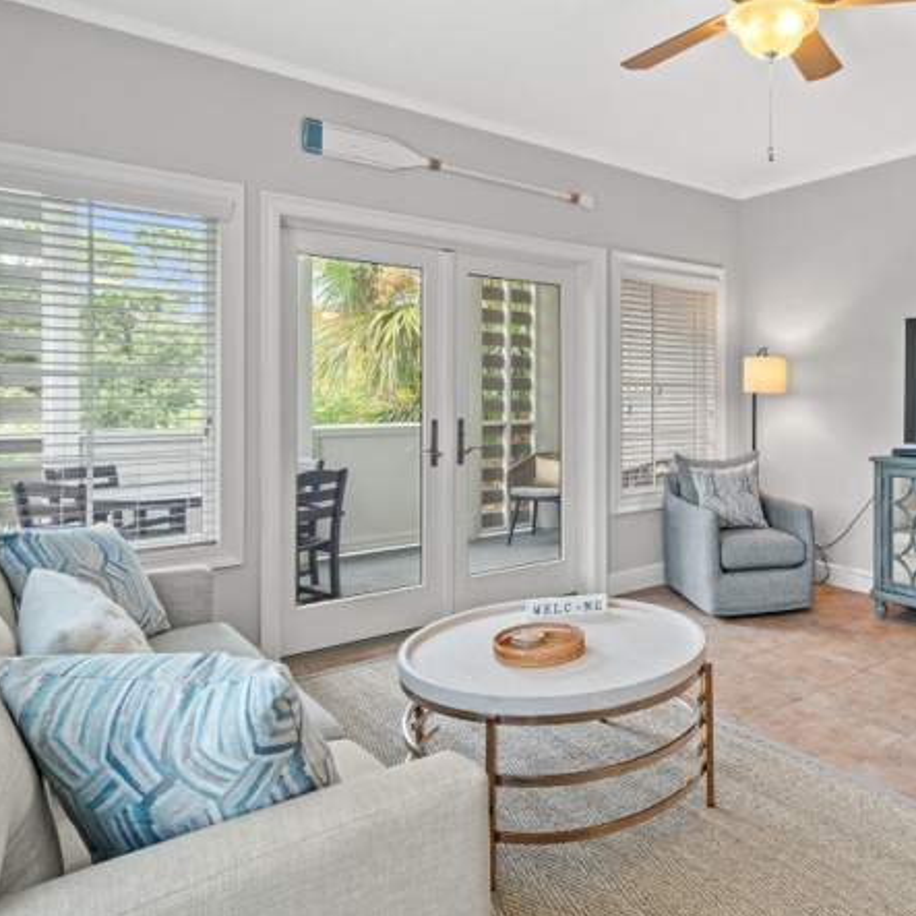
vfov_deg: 67.0
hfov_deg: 64.4
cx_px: 653
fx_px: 689
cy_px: 399
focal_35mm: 23
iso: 400
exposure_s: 1.3
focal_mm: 10
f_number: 8
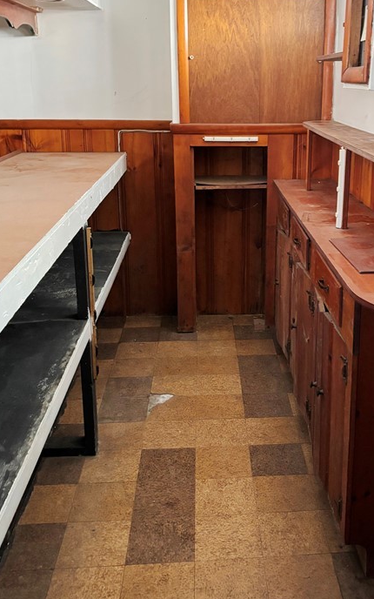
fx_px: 669
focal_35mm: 41
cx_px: 245
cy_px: 256
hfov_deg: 31.0
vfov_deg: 48.1
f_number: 1.6
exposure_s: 1/41
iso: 500
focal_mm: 5.96
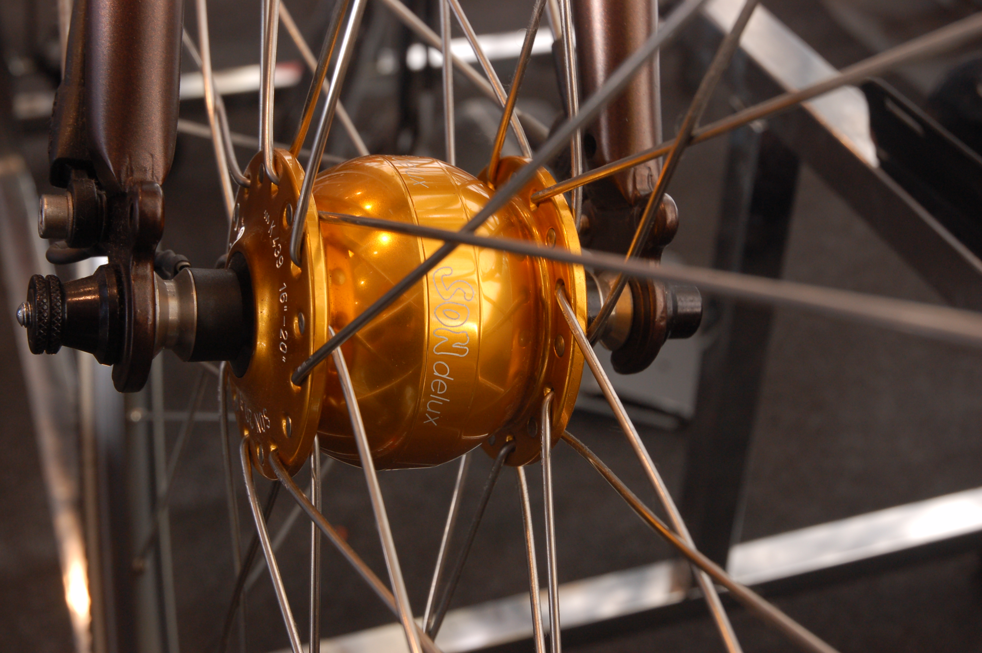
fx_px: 1635
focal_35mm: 60
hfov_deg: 33.4
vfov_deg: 22.6
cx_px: 491
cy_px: 326
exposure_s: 1/25
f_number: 8
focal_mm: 40
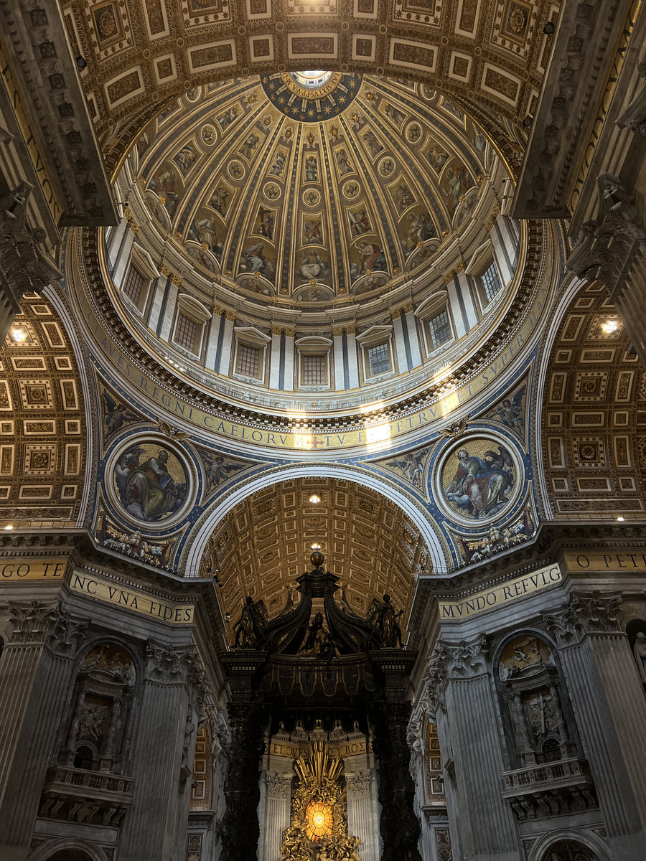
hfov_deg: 53.1
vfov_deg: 67.3
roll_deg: +0.3
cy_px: 430
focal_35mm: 26
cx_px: 323
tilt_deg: +40.1
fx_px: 647
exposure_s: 1/100
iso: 125
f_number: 1.5
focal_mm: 5.7
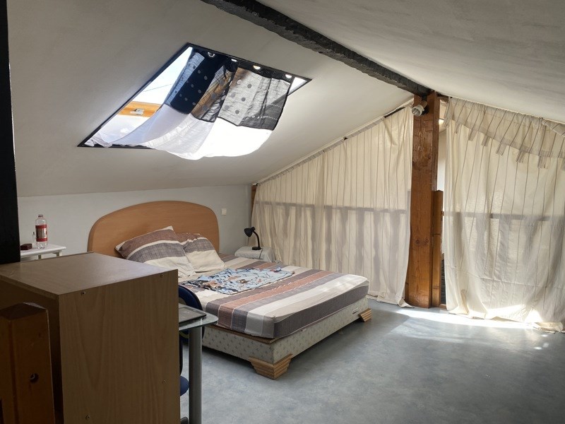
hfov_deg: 67.3
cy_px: 212
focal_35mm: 26
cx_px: 282
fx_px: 424
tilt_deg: -5.1
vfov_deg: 53.1
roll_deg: -0.4
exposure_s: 1/122
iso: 40
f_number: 1.8
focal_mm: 4.25
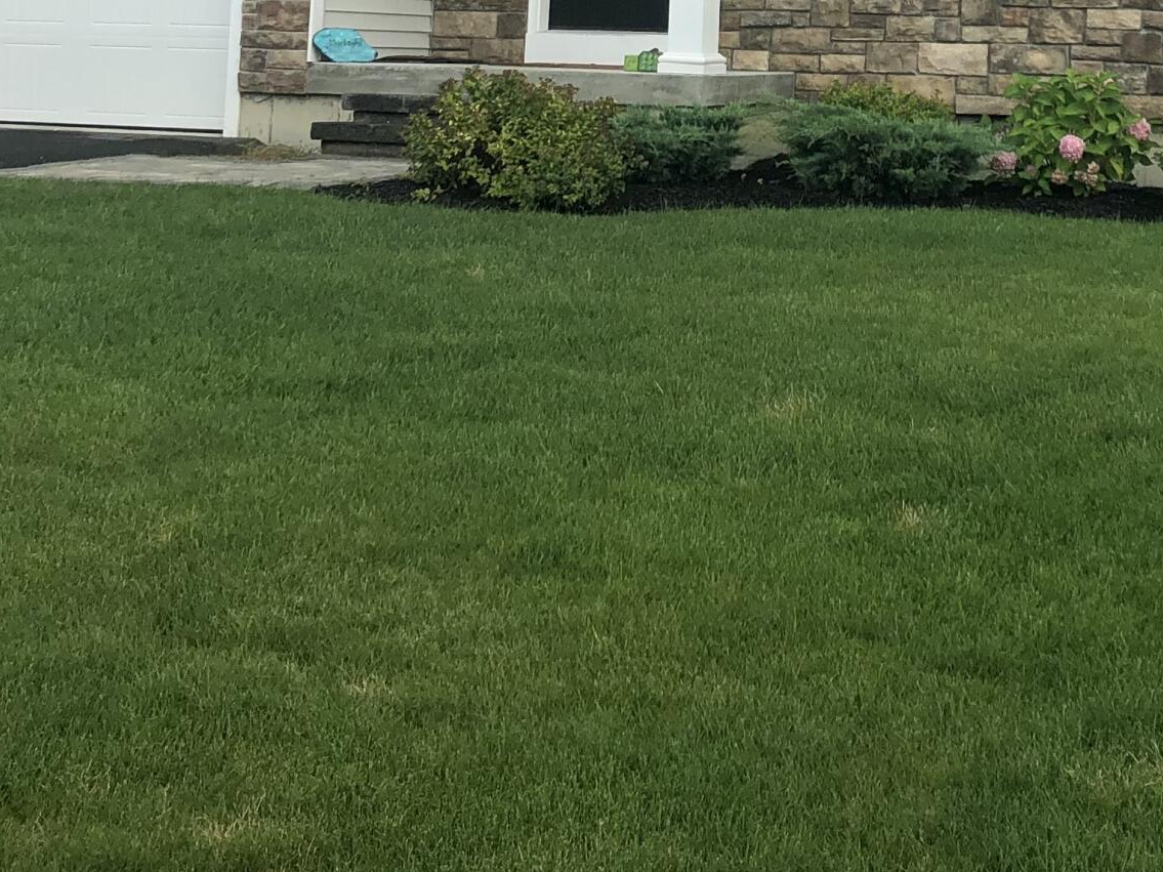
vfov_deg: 18.8
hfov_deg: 25.9
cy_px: -192
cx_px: 902
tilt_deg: +7.1
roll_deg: -1.8
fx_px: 2486
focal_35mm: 74
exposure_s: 1/1104
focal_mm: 3.99
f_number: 1.8
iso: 20
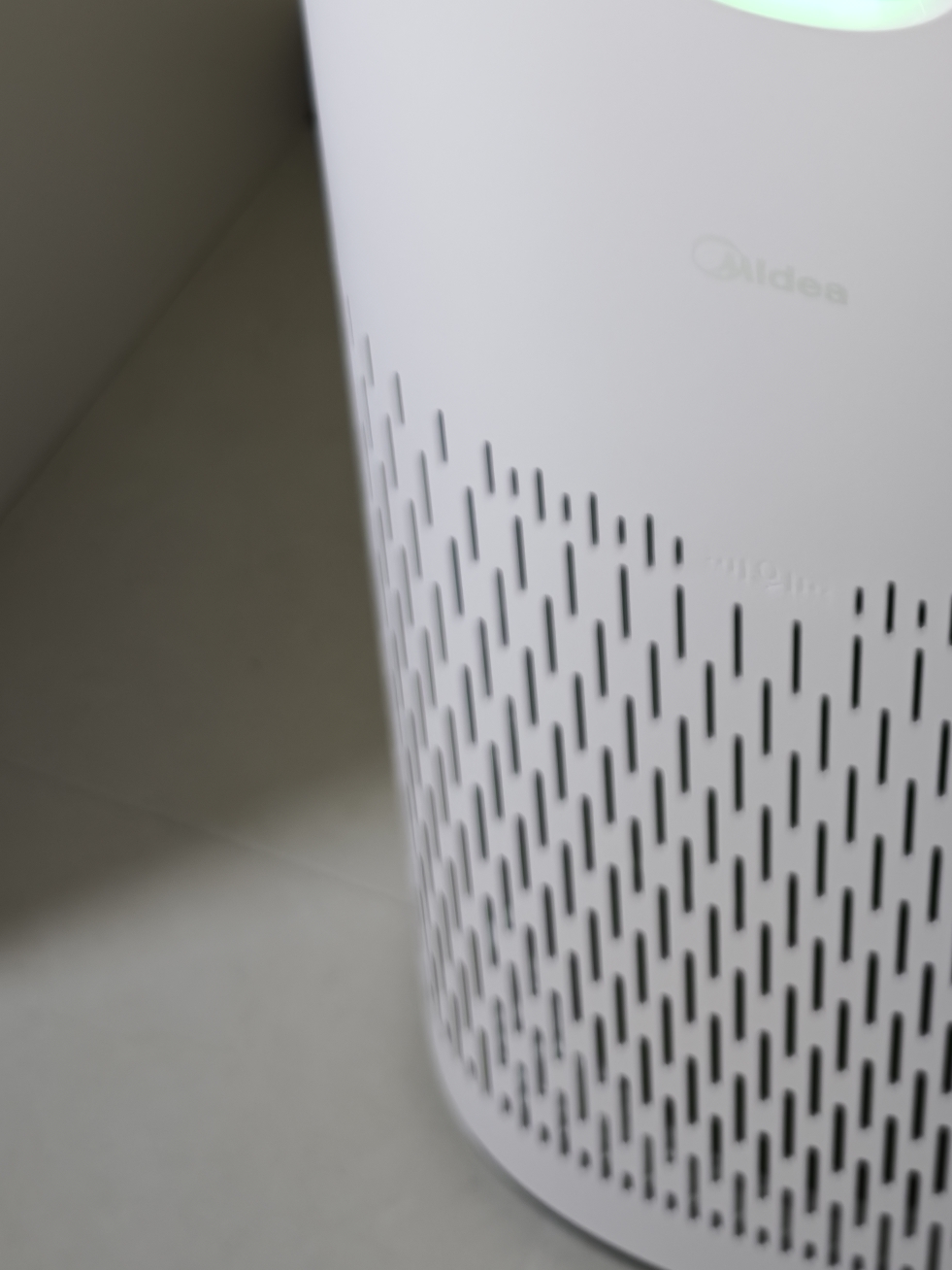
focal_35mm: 72
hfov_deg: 19.8
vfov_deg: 24.5
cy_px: -251
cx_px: 974
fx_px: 2640
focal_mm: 8.72
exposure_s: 1/50
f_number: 1.63
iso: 400
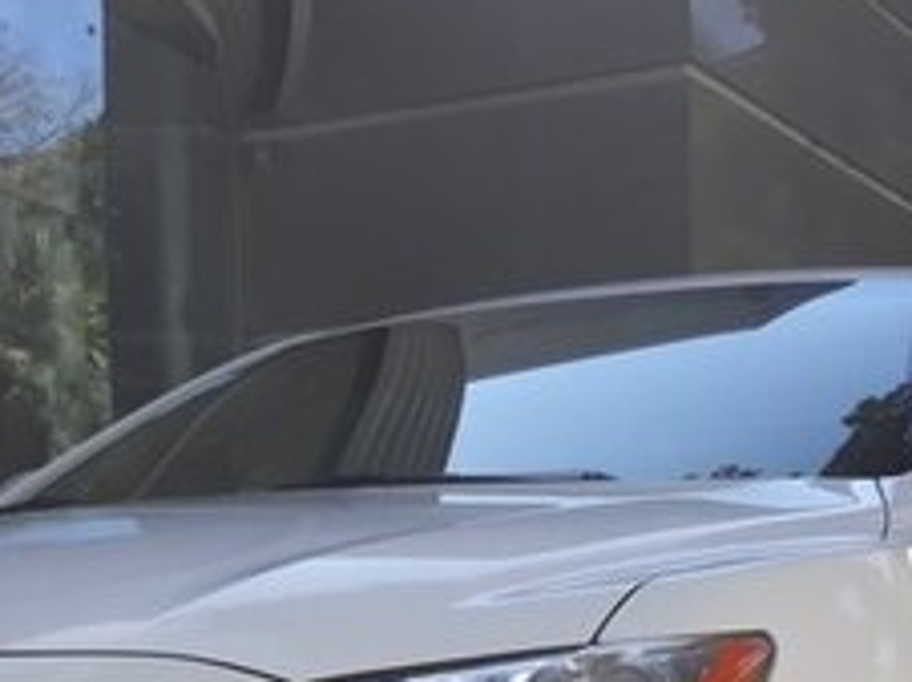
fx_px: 2079
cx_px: 387
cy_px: 849
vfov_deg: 17.6
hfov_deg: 24.7
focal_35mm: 79
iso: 40
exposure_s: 1/620
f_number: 1.7
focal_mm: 3.71
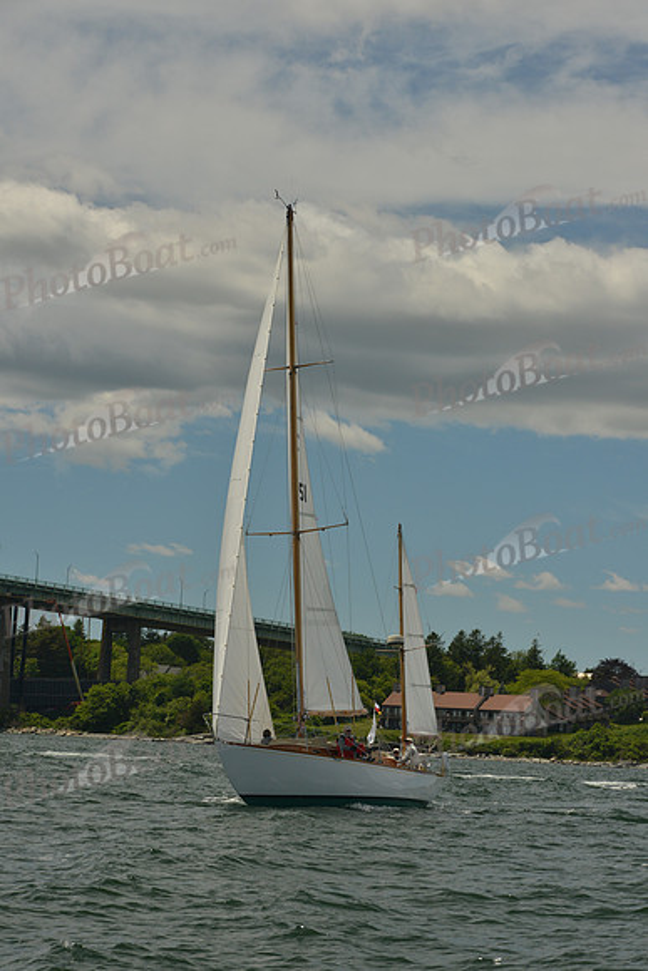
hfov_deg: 14.4
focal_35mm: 95
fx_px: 2563
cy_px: 486
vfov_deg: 21.5
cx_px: 324
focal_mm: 95
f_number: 9
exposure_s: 1/800
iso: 400
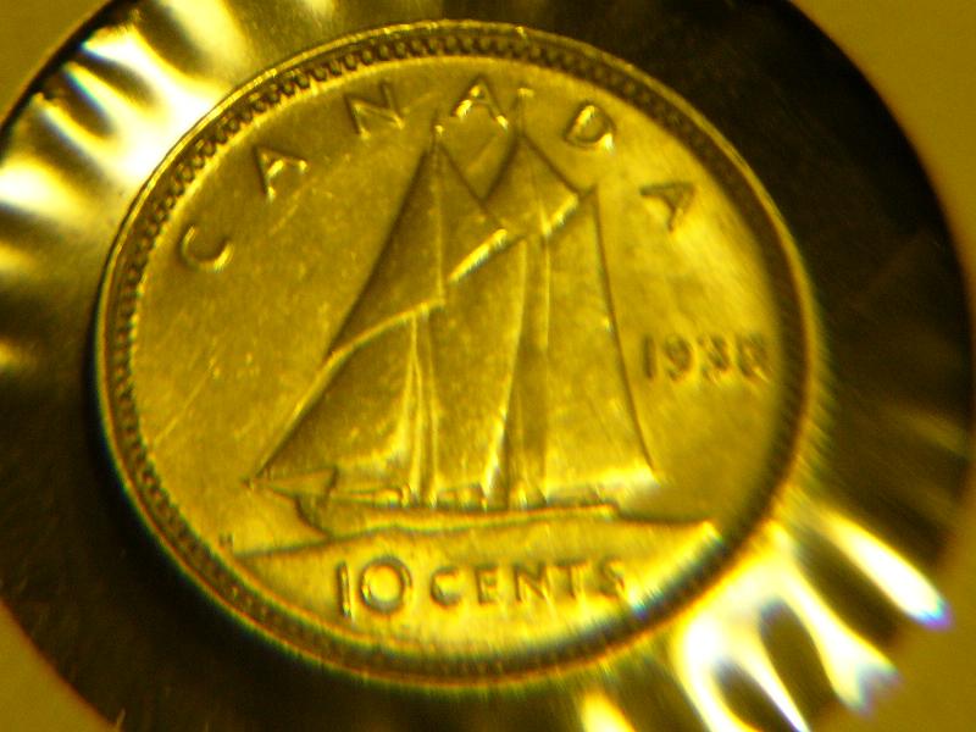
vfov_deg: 7.5
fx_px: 5554
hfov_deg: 10.0
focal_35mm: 197
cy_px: 366
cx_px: 488
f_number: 4.4
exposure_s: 1/13
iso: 200
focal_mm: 32.5
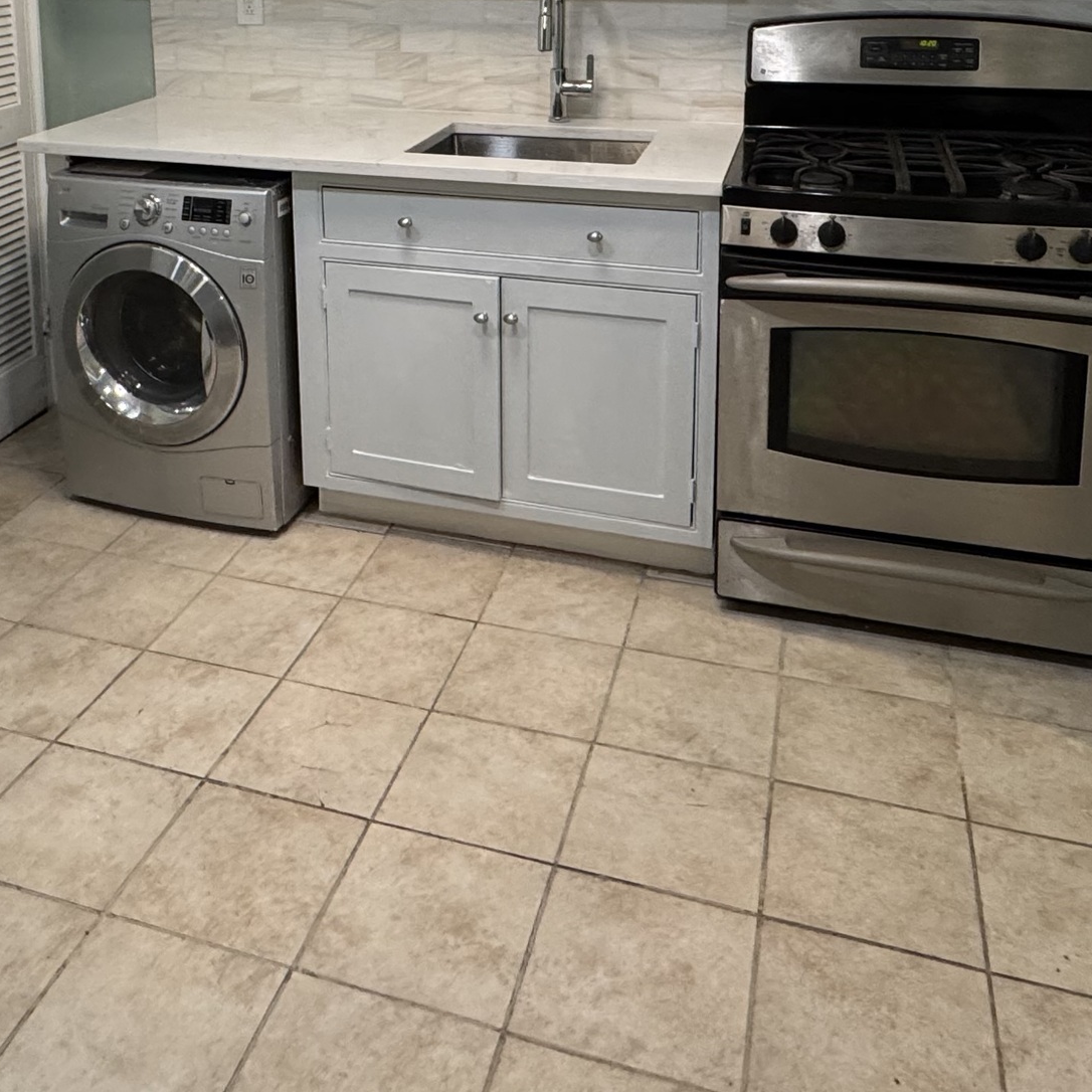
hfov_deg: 46.8
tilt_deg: -8.9
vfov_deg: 43.2
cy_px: 111
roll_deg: -0.5
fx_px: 1249
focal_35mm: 35
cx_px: 415
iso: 250
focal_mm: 2.22
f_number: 2.2
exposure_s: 1/120
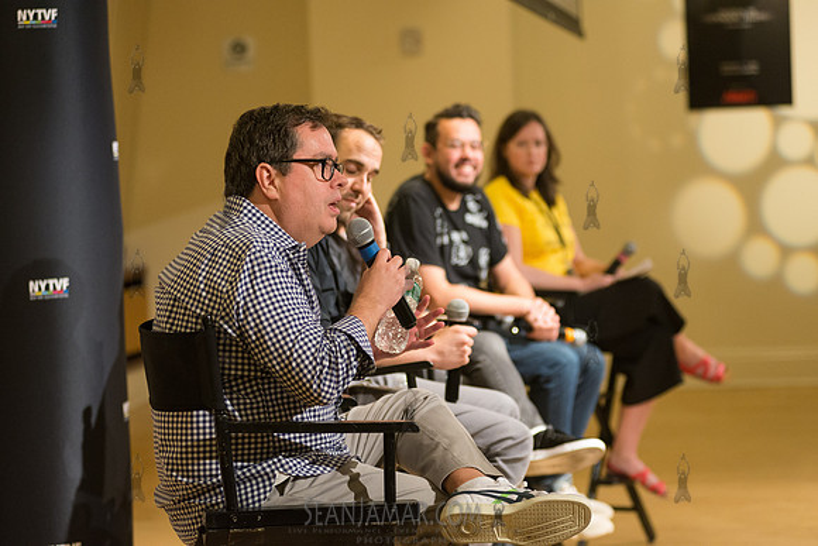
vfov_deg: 13.7
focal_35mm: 100
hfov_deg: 20.4
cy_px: 273
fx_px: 2273
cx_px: 409
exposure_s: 1/320
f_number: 3.5
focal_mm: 100
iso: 3200
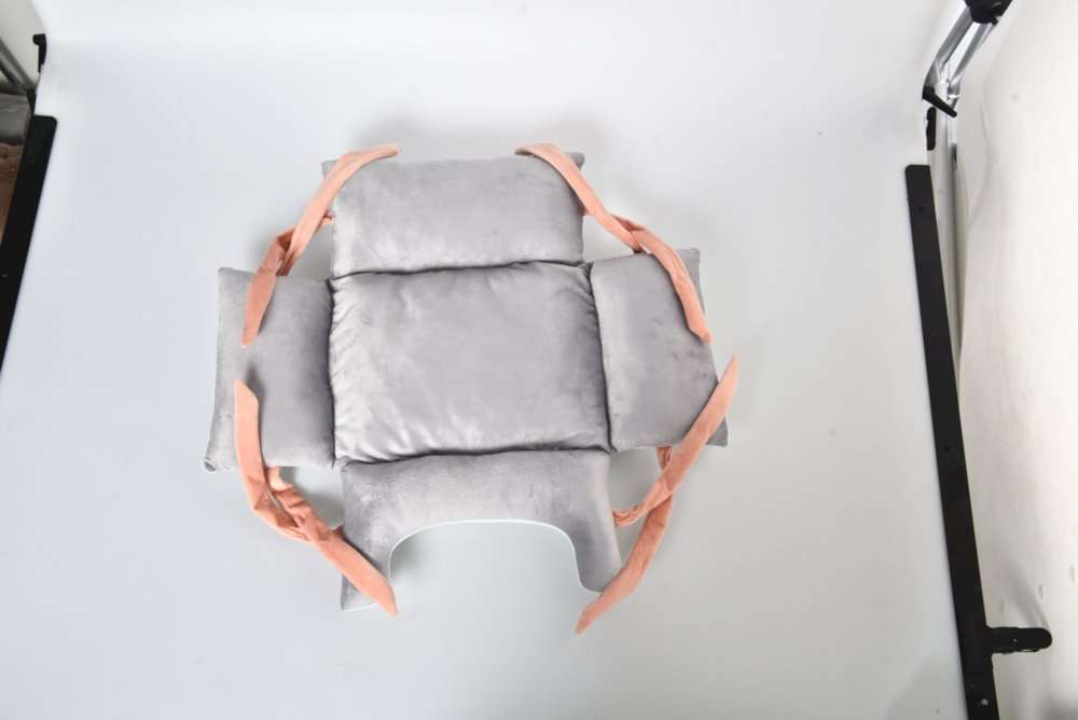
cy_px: 360
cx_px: 539
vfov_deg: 37.9
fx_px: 1049
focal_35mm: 35
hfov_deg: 54.4
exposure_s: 1/125
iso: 320
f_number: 10
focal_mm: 35
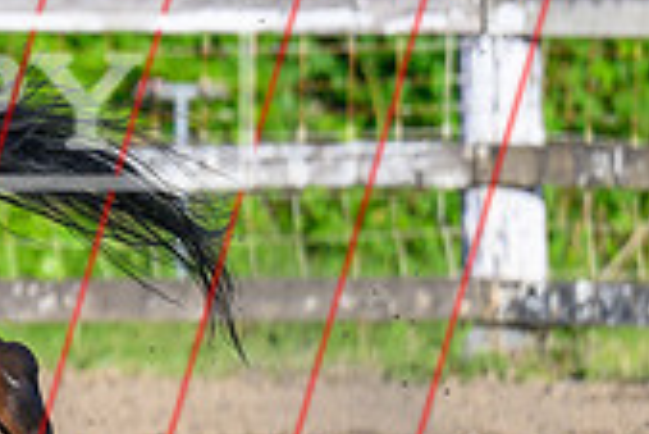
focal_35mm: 1178
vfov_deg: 1.2
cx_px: -627
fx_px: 21254
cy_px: 354
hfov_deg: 1.7
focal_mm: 200
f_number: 2.8
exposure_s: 1/2500
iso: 220
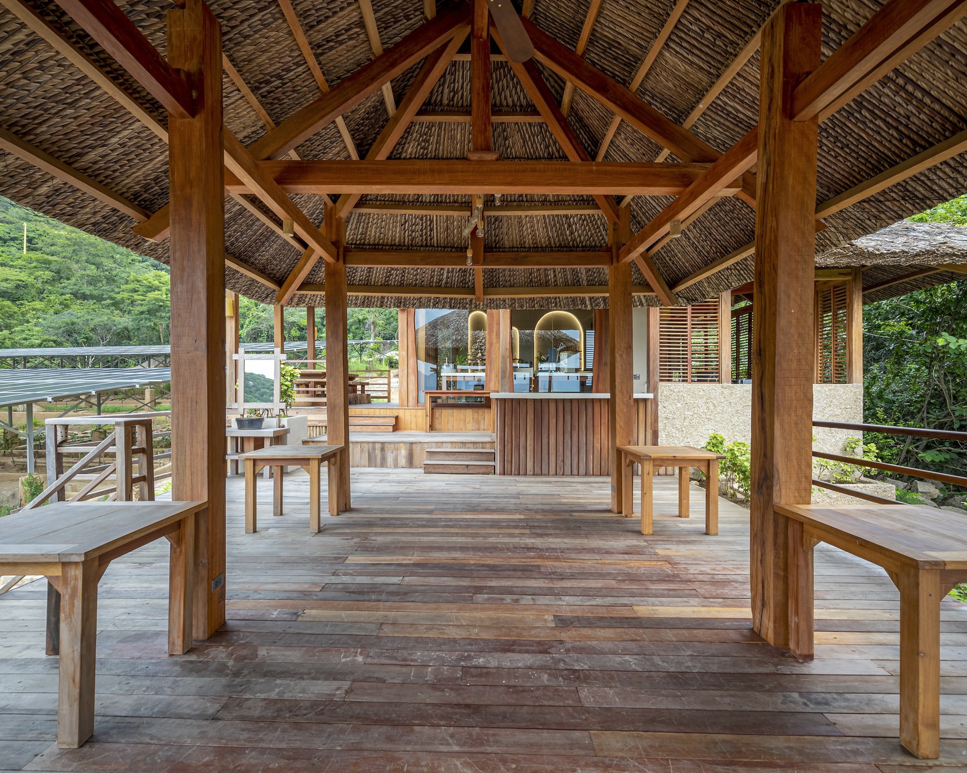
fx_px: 458
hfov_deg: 93.1
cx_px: 469
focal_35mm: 16
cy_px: 390
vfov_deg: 80.4
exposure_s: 1/6
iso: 100
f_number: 9
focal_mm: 14
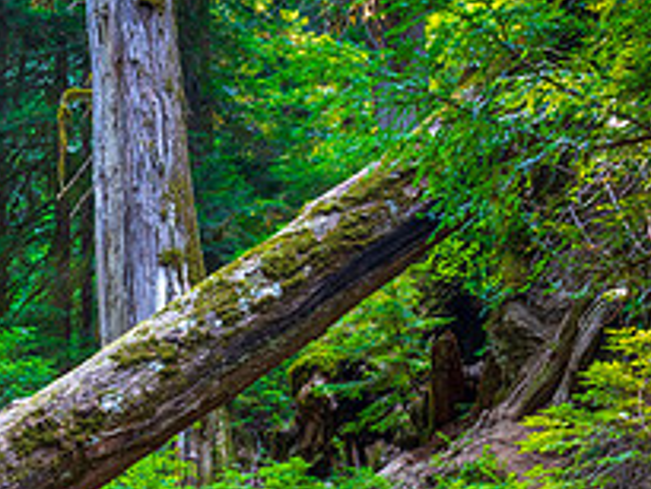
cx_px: 137
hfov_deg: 27.6
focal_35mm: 69
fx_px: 1298
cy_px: 504
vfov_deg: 20.6
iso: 100
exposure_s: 1/2
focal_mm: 24
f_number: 13
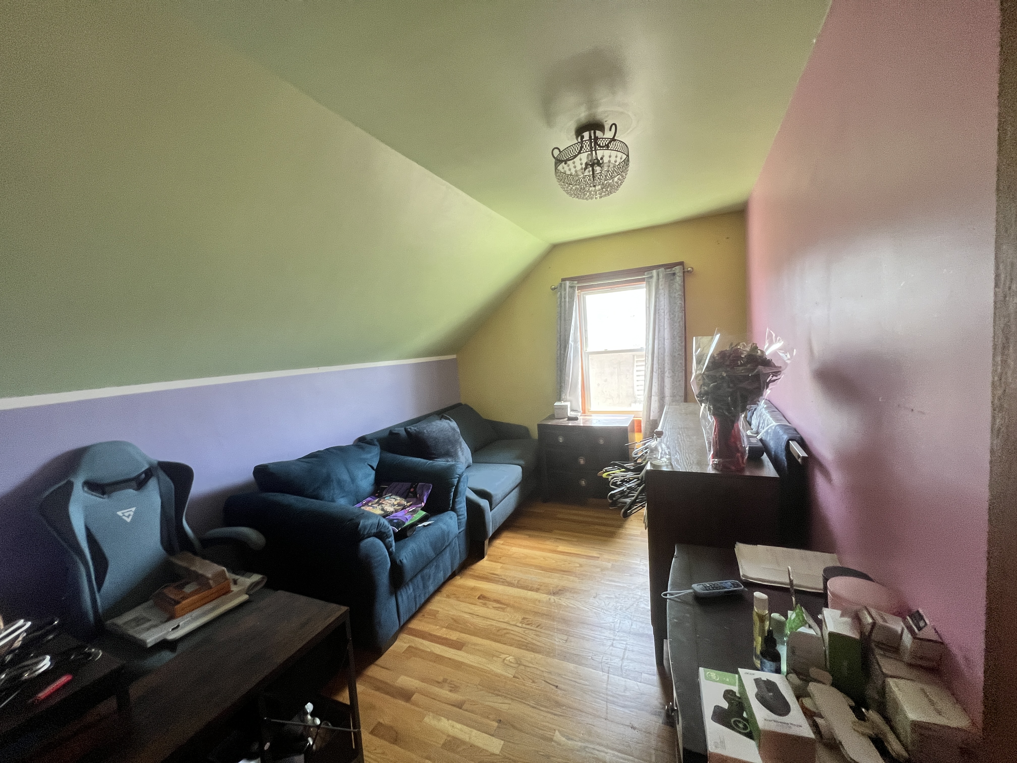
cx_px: 508
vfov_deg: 89.9
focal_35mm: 13
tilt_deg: -5.5
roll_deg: +4.6
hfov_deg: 106.2
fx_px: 382
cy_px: 382
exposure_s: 1/120
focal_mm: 1.57
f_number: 1.8
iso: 250
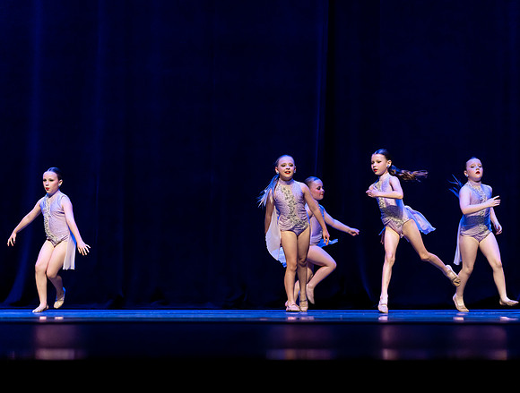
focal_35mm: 118
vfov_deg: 12.6
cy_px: 197
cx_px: 282
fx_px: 1784
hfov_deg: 16.6
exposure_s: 1/640
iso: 4000
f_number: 2.8
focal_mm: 107
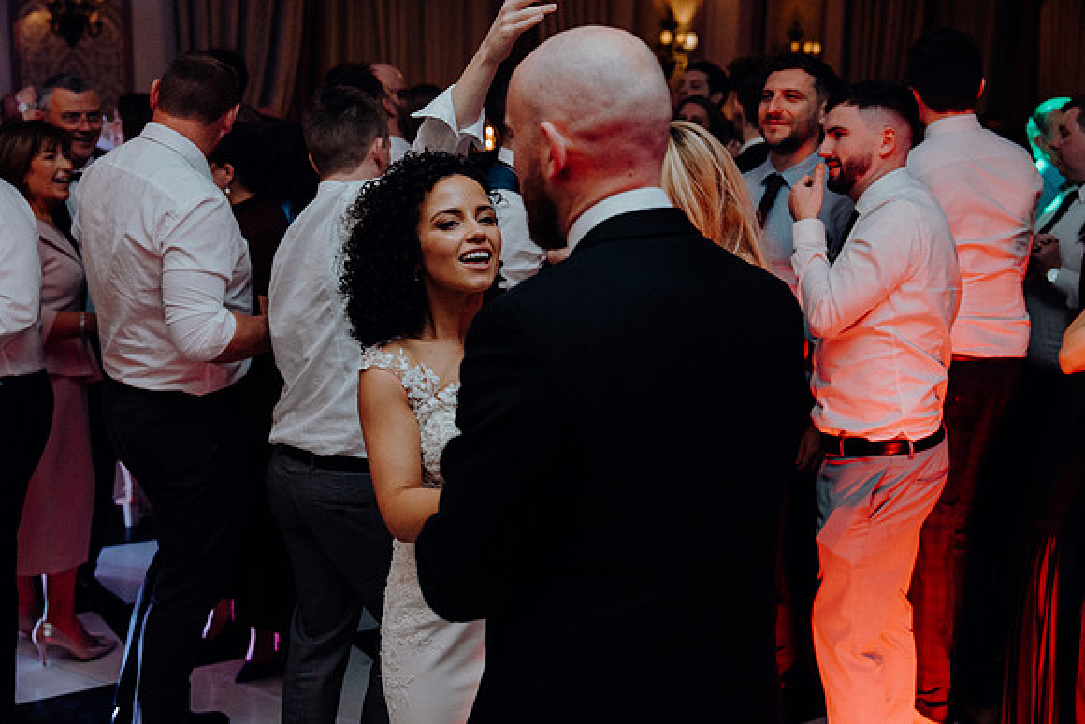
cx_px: 542
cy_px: 362
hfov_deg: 46.4
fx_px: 1266
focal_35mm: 42
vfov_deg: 31.9
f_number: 3.5
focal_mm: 42
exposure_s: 1/160
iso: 2500
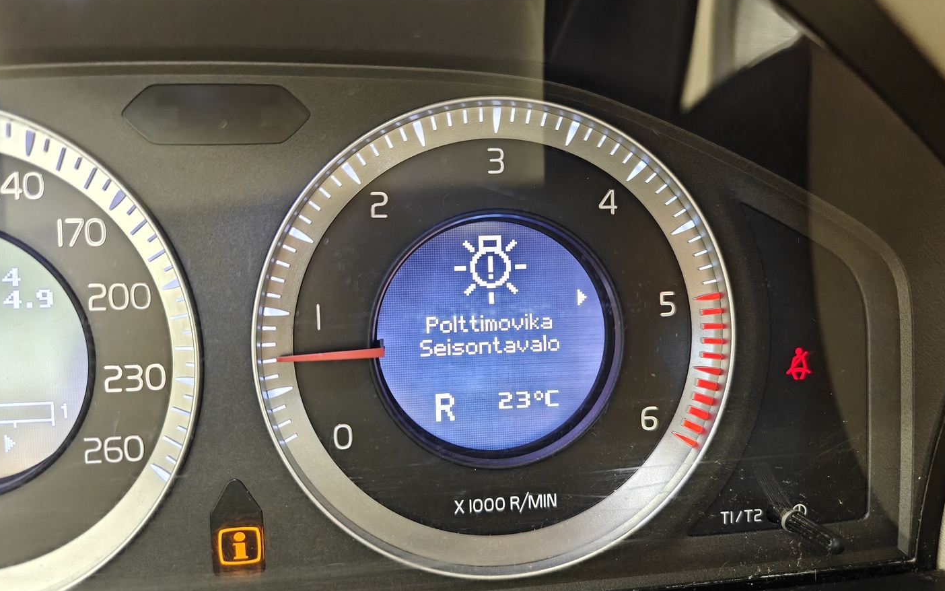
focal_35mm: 25
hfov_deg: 72.5
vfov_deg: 49.3
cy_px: 310
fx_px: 644
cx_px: 477
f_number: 1.6
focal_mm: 6.06
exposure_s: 1/81
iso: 2000
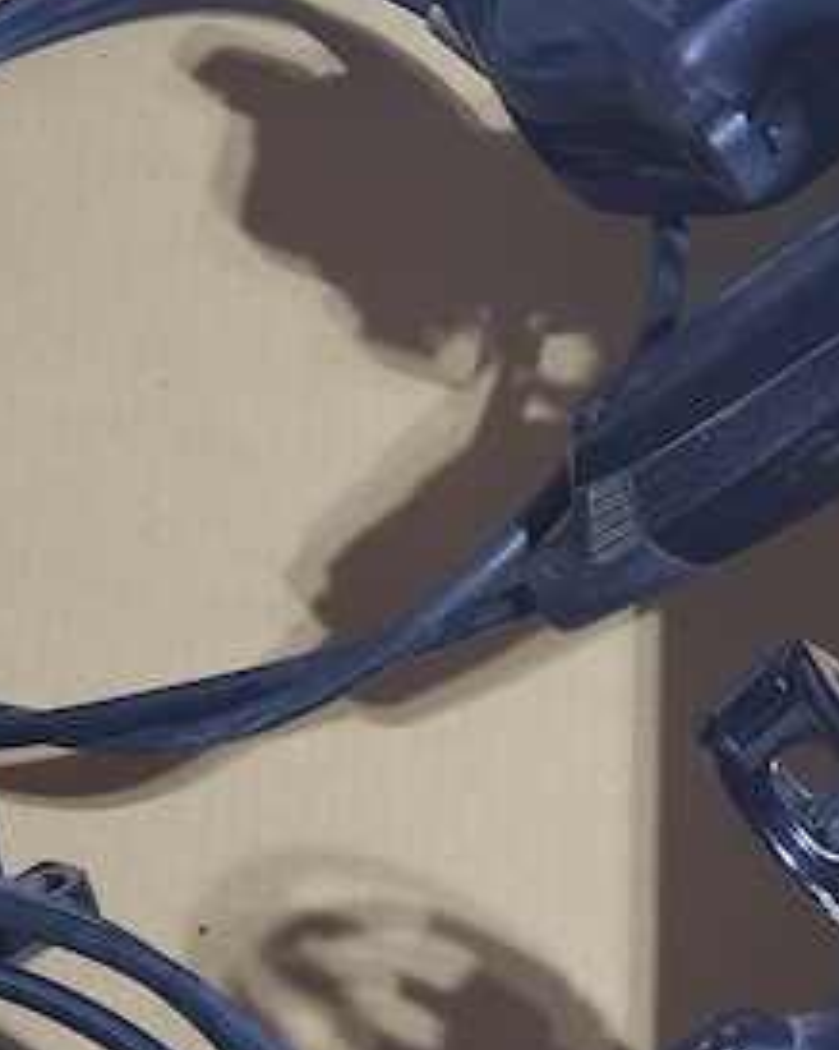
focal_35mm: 148
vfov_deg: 13.0
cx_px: 613
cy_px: 609
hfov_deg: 10.4
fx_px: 4596
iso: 250
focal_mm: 6
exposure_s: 1/17
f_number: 2.4
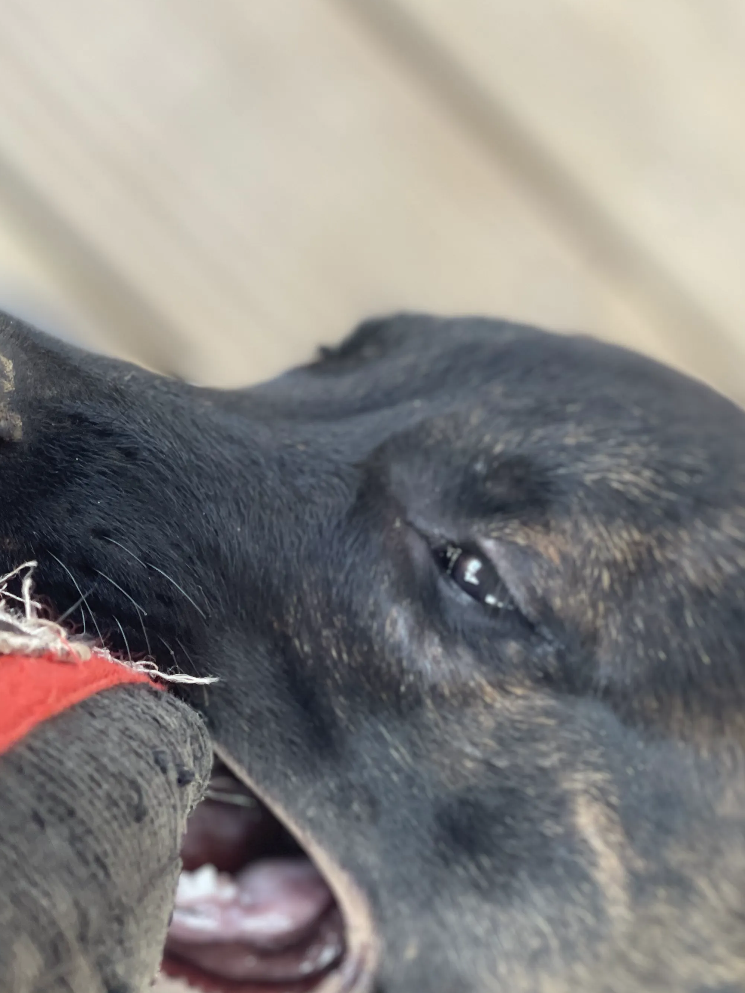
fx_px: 2783
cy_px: 629
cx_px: 385
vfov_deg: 20.2
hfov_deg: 15.2
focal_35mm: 97
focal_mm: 7.5
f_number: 2.2
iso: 64
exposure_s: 1/121
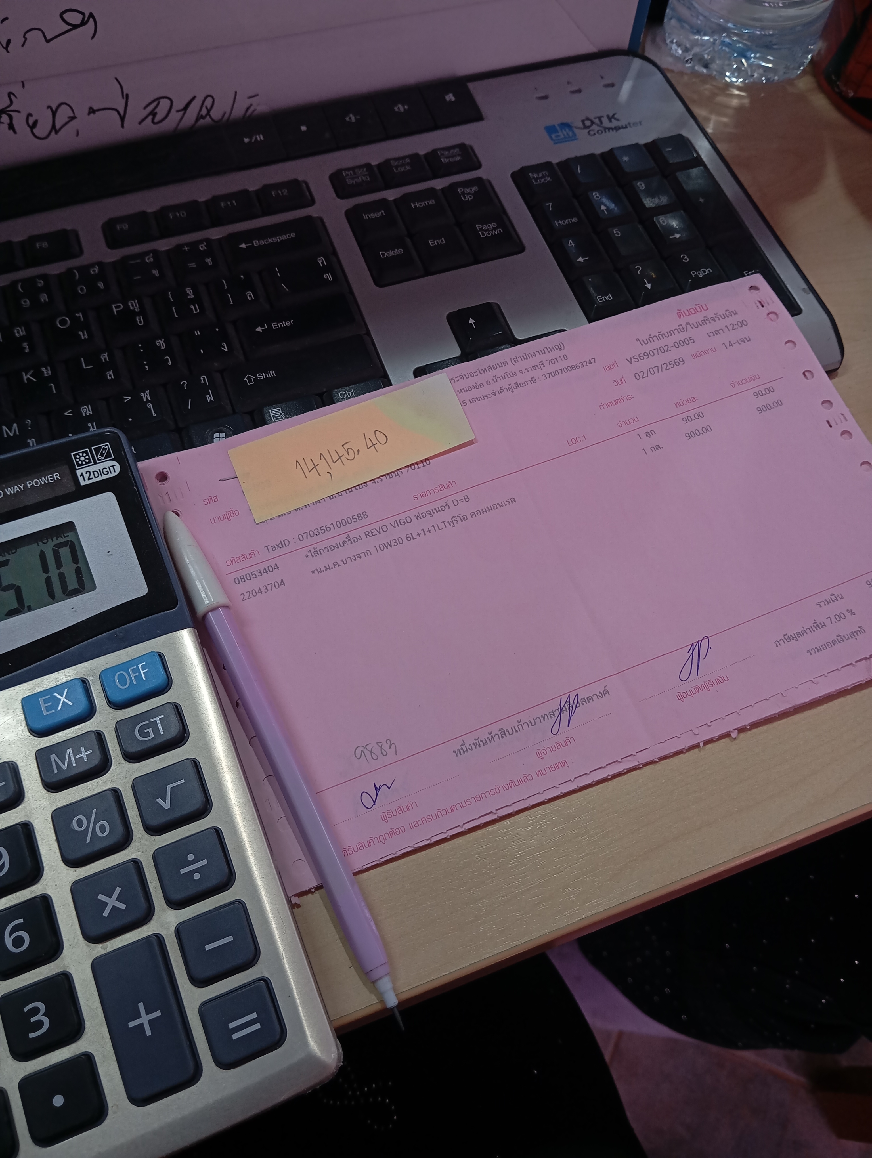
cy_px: 579
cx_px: 436
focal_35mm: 28
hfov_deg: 49.9
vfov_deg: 63.4
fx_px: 938
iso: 643
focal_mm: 4.22
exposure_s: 1/50
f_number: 1.8
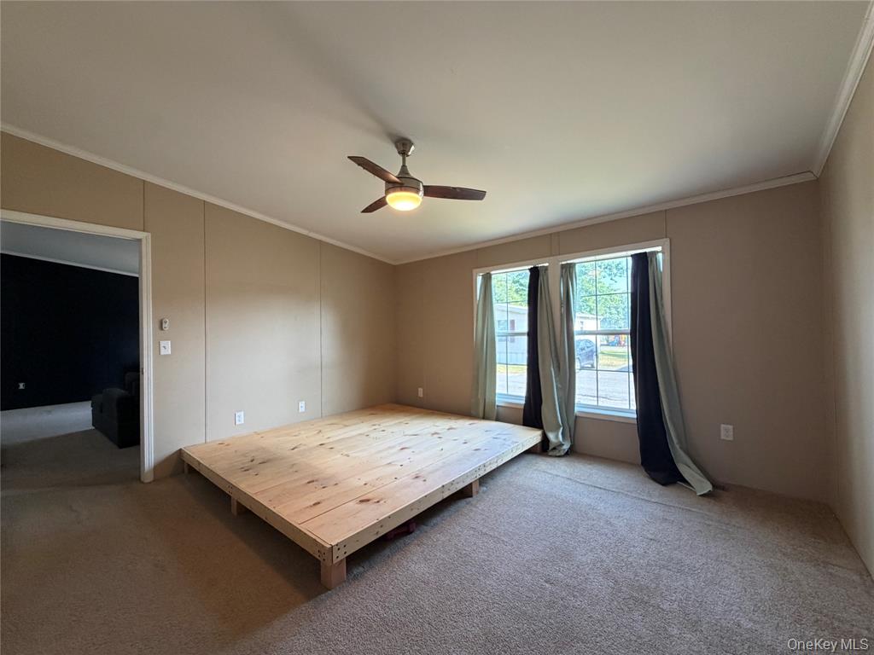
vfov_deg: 85.7
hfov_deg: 102.1
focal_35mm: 14
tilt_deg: +0.4
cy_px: 328
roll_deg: +1.4
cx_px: 437
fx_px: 353
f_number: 2.2
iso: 250
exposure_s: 1/120
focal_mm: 2.22
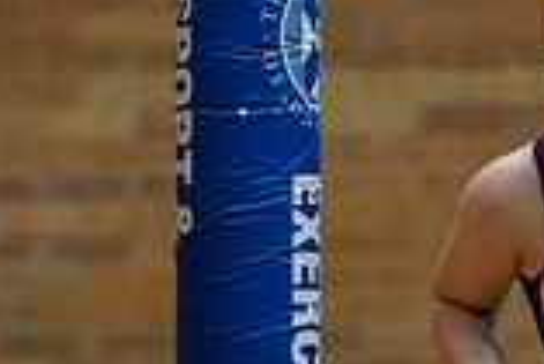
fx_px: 8772
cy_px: 770
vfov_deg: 2.4
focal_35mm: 580
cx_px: 354
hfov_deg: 3.6
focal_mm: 135
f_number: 2.8
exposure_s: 1/1000
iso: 5000
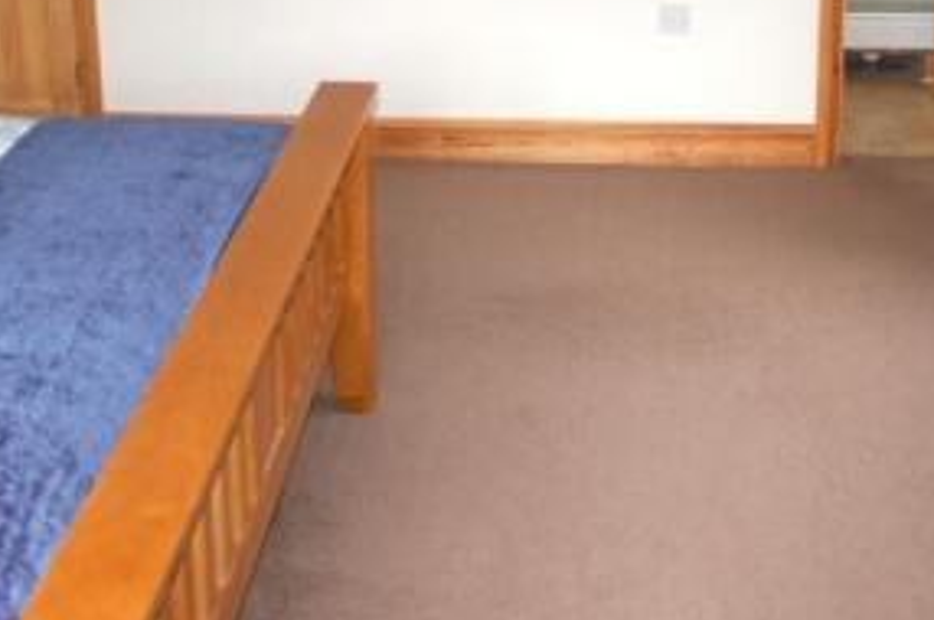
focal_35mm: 62
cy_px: 33
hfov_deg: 32.3
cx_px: 362
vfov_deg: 21.3
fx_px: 1607
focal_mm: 18
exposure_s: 1/60
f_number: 3.5
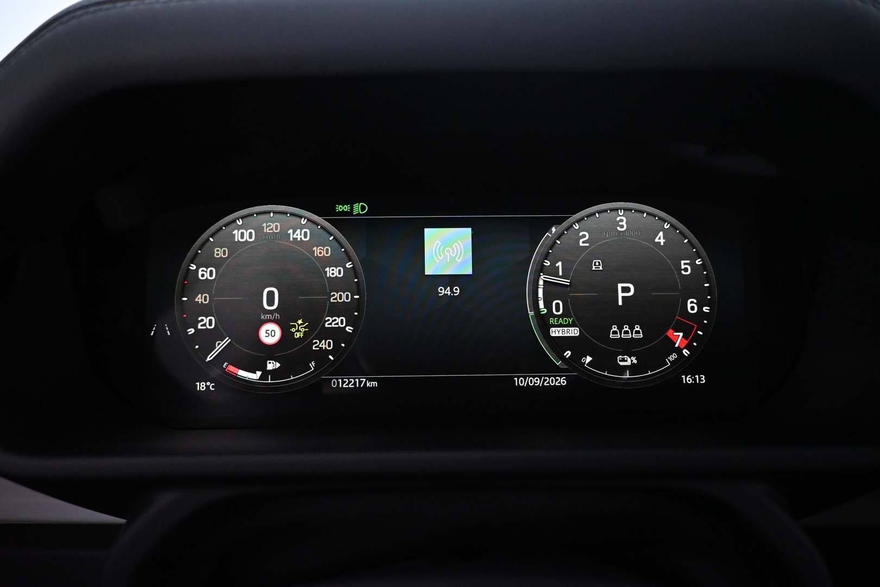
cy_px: 294
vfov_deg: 50.4
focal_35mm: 26
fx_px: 623
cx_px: 440
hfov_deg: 70.4
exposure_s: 1/60
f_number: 3.5
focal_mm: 17
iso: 5000
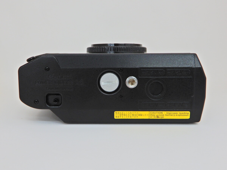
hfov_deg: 49.0
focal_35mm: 38
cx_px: 114
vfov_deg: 37.7
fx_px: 249
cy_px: 85
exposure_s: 1/30
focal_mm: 6.8
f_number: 4
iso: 140
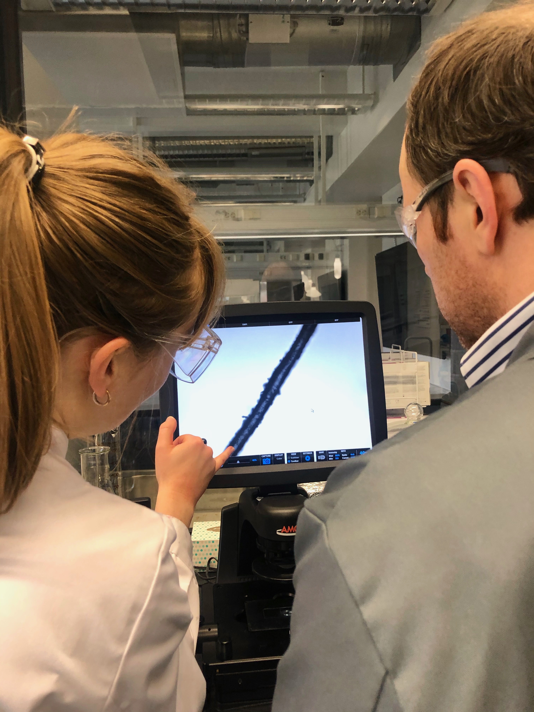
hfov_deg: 49.7
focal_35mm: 28
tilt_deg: -3.9
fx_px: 576
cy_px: 356
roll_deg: +0.8
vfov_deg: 63.4
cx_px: 267
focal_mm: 4
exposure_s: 1/25
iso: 40
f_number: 1.8
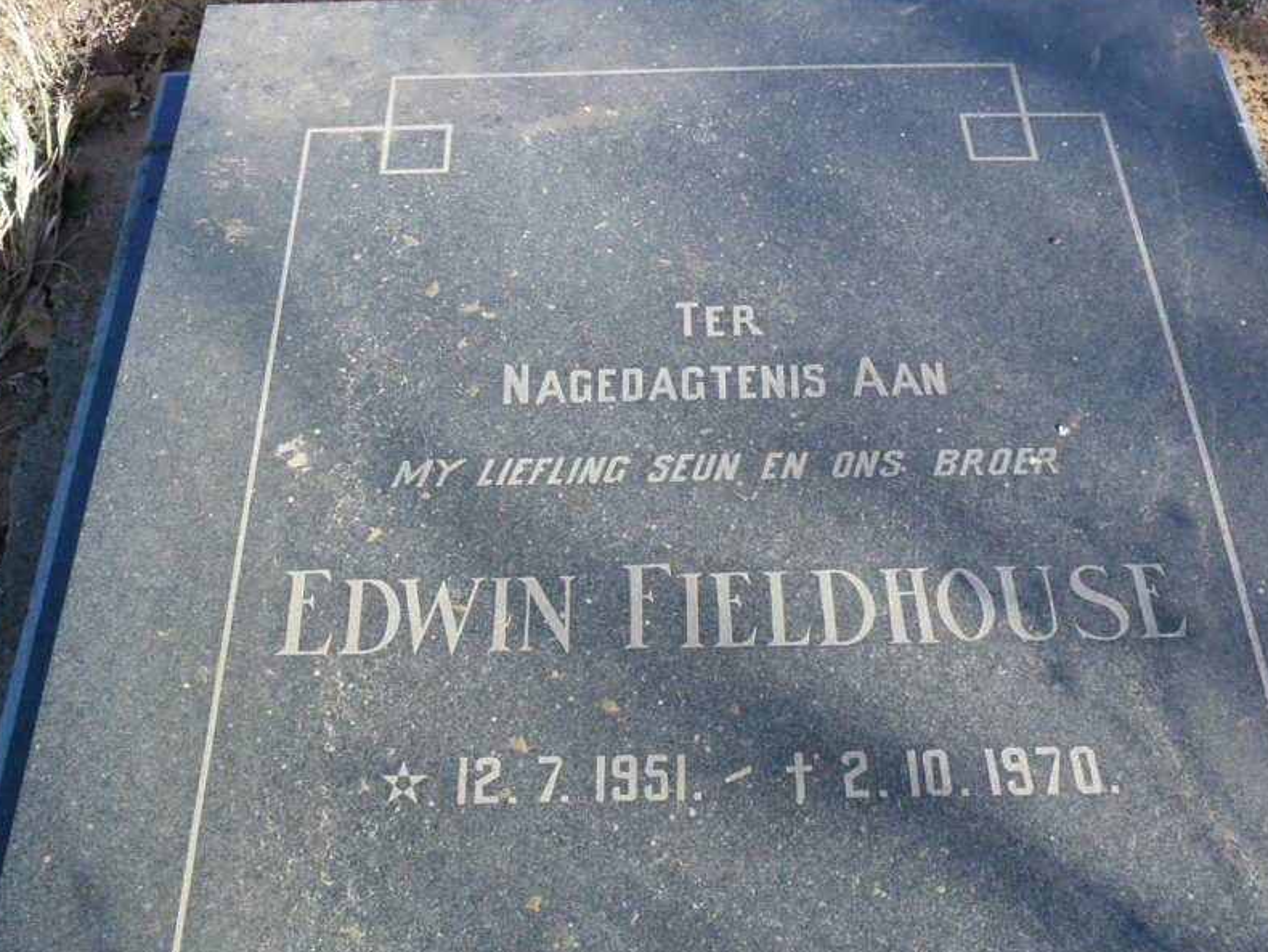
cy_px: 607
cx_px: 605
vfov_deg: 34.9
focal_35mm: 41
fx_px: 1502
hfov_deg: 45.7
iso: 80
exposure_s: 1/346
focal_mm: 4.9
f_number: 3.5
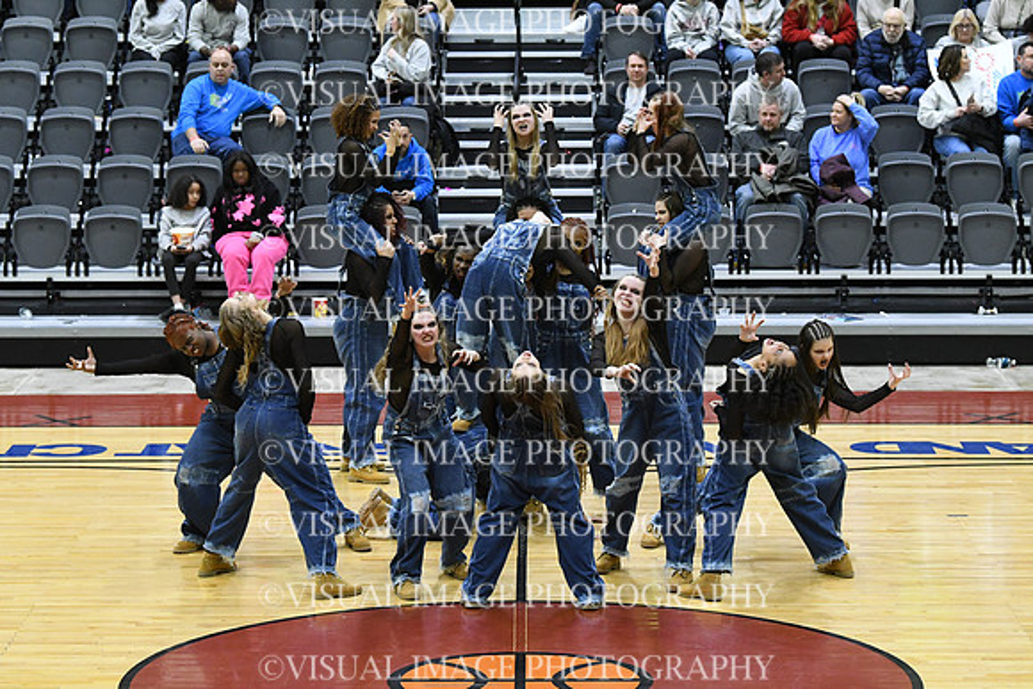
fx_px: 3702
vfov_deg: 10.6
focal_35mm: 129
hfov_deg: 15.9
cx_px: 516
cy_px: 344
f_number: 4
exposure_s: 1/250
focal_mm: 86
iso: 4000
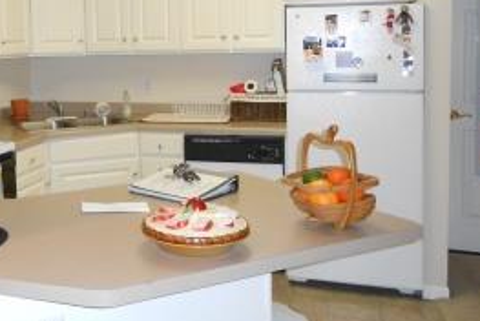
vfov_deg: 28.9
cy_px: 86
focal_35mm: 46
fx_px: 614
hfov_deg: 41.0
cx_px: 99
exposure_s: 1/25
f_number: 3.5
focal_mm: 4.6
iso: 400
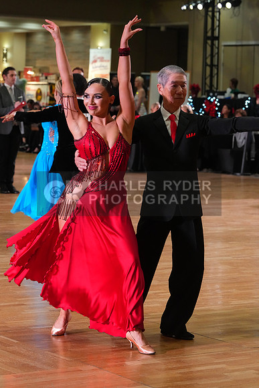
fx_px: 1294
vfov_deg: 17.1
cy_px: 194
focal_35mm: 120
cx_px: 130
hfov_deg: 11.4
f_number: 6.3
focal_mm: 120
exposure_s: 1/200
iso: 4000
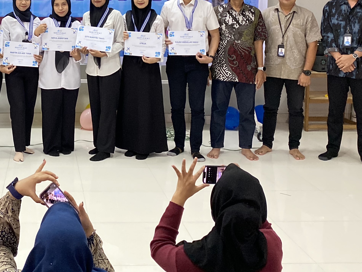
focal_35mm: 55
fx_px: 575
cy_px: 30
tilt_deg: -1.5
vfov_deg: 25.8
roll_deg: +0.3
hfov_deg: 33.8
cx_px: 67
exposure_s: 1/50
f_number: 1.8
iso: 400
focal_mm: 4.25
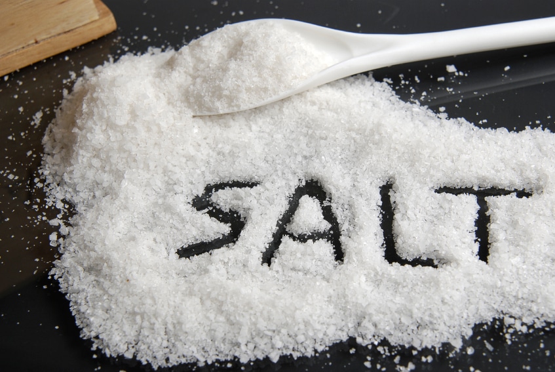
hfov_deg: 33.4
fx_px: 926
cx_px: 278
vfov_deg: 22.7
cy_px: 186
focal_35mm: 60
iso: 100
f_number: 8
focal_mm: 40
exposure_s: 1/125
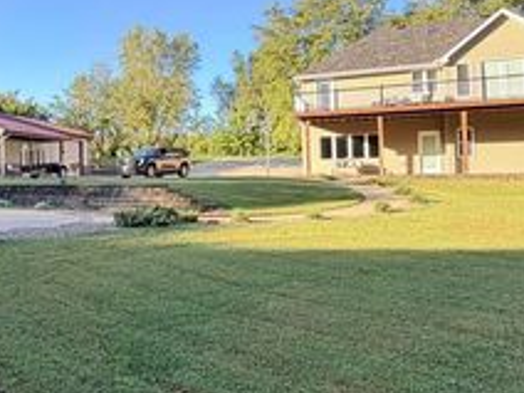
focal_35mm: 33
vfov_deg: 42.7
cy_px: 157
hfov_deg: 52.4
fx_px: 500
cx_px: 119
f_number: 2.2
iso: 50
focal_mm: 2.22
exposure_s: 1/208
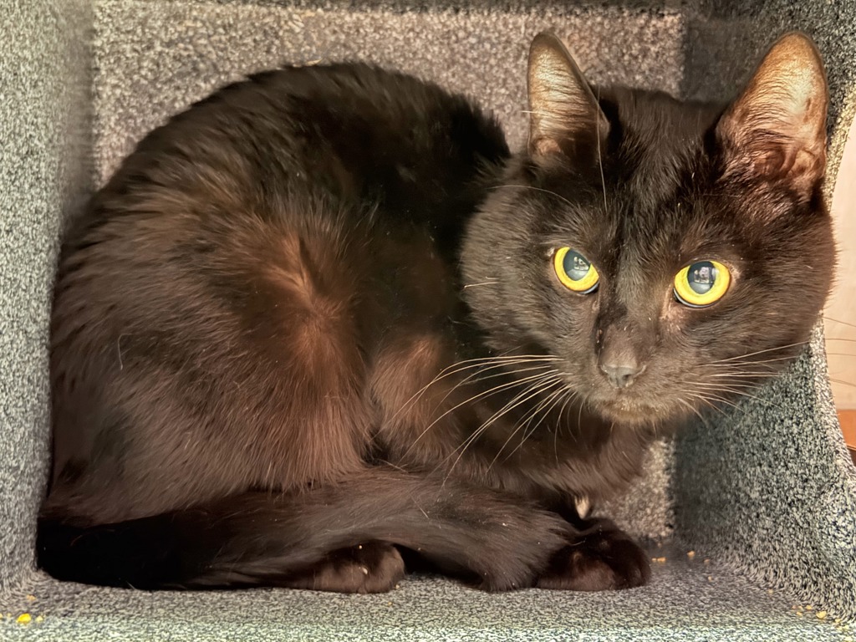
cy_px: 321
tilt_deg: +1.1
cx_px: 428
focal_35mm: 48
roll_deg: -1.4
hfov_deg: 39.7
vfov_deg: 30.3
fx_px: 1187
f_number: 1.78
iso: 800
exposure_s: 1/5
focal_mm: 6.76
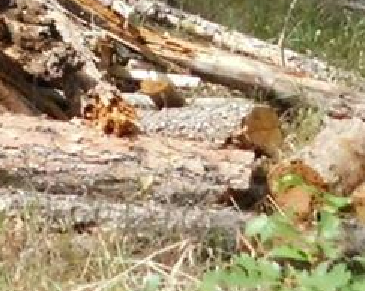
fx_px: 1436
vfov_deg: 10.4
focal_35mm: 133
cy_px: -342
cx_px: 62
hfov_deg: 14.4
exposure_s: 1/640
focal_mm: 4
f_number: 6
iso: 800
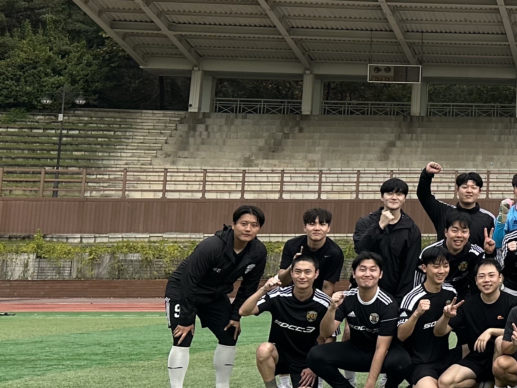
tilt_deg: +9.3
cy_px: 80
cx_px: 755
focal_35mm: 76
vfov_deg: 19.2
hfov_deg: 21.8
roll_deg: -0.5
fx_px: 1135
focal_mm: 6.86
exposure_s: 1/2732
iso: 80
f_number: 1.78
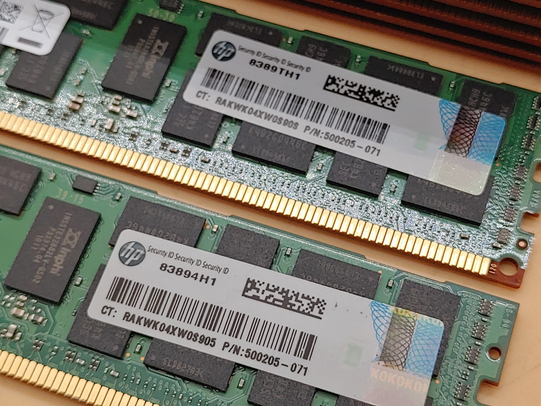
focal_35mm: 59
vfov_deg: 24.8
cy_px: 203
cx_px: 270
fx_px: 922
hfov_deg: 32.7
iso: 50
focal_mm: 4.36
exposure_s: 1/134
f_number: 1.8
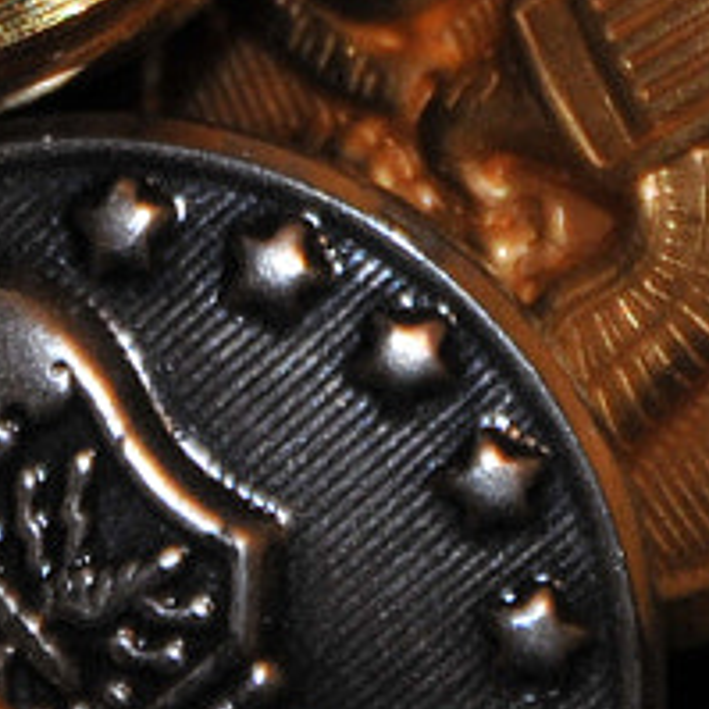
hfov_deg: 0.9
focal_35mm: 2046
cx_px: 146
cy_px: -697
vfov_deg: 0.9
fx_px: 47411
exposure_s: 1/60
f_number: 8
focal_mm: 200
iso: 400
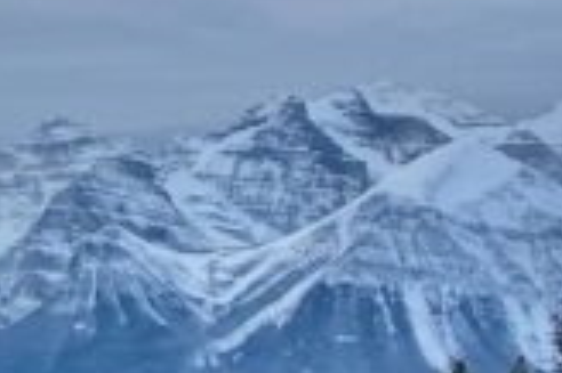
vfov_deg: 10.4
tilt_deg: -1.1
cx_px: -535
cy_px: 260
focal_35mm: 132
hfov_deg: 13.5
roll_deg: +1.1
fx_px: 2059
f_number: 1.8
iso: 32
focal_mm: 4.25
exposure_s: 1/3125
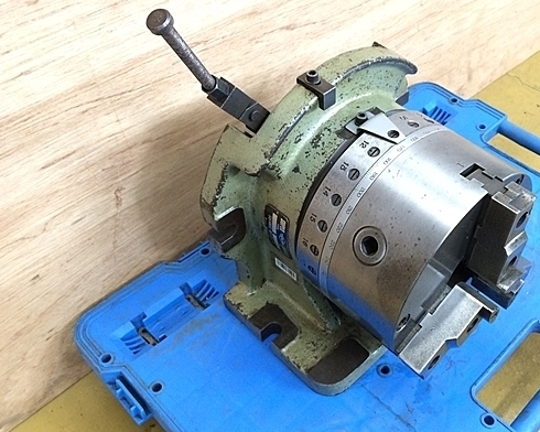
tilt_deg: -48.1
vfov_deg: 40.1
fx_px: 591
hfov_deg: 48.6
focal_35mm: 37
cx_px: 337
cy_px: 204
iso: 160
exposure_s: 1/30
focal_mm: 4.15
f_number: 2.2
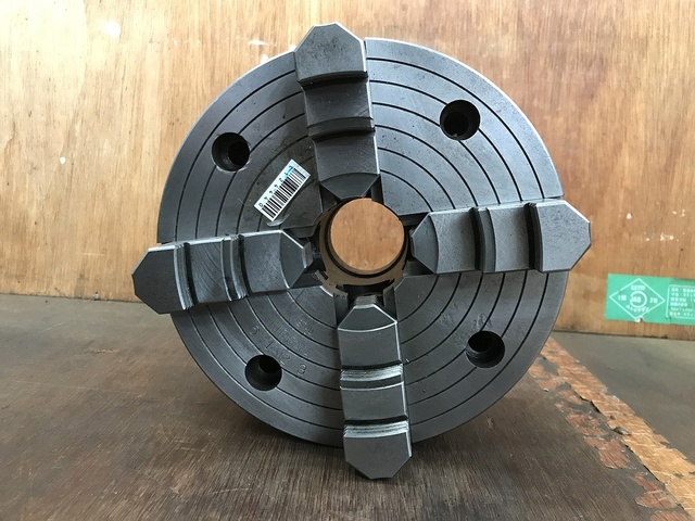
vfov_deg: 49.7
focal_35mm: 28
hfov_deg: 63.4
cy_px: 260
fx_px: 562
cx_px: 348
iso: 100
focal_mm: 3.99
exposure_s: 1/15
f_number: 1.8
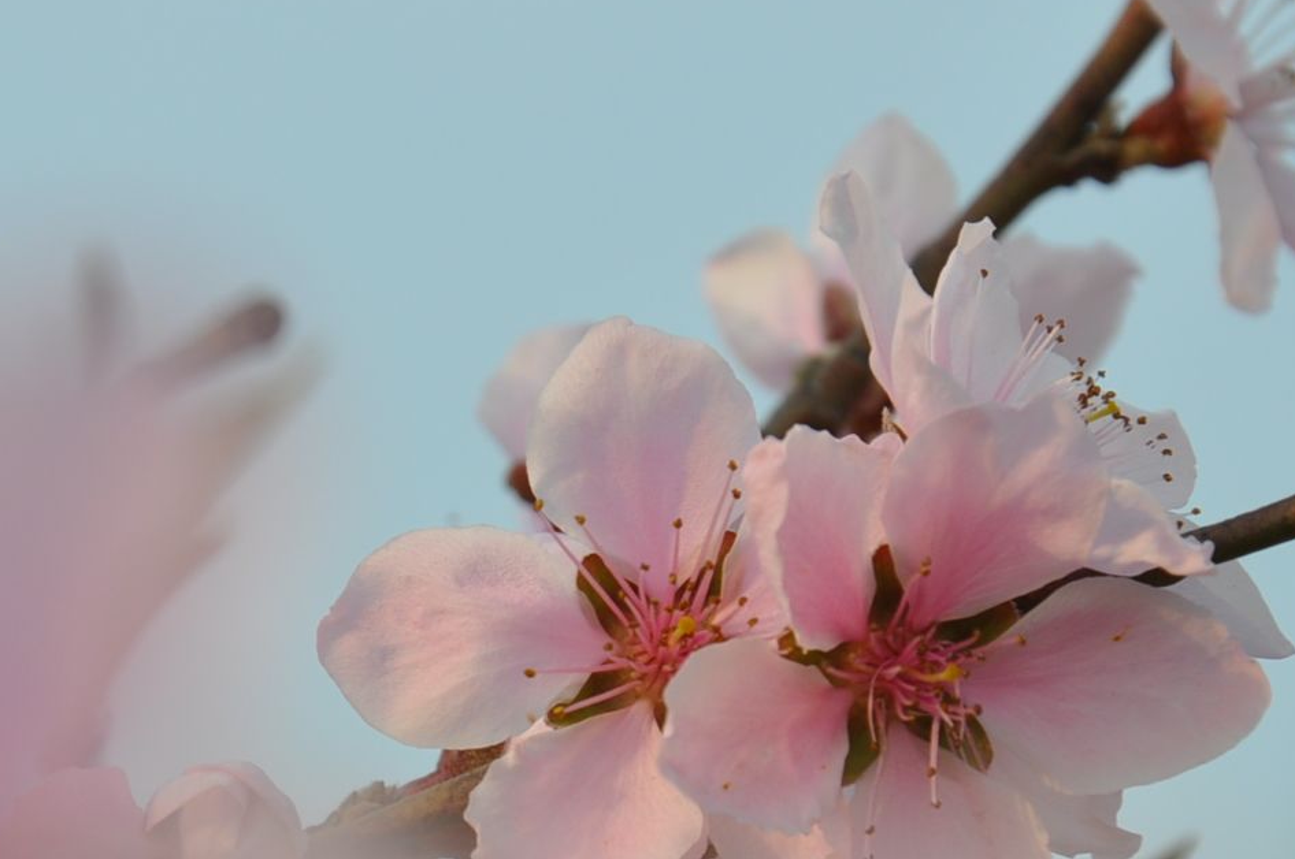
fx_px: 12829
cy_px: 521
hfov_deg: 5.8
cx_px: 526
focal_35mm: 357
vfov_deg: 3.8
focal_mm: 105
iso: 200
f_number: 8
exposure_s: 1/250
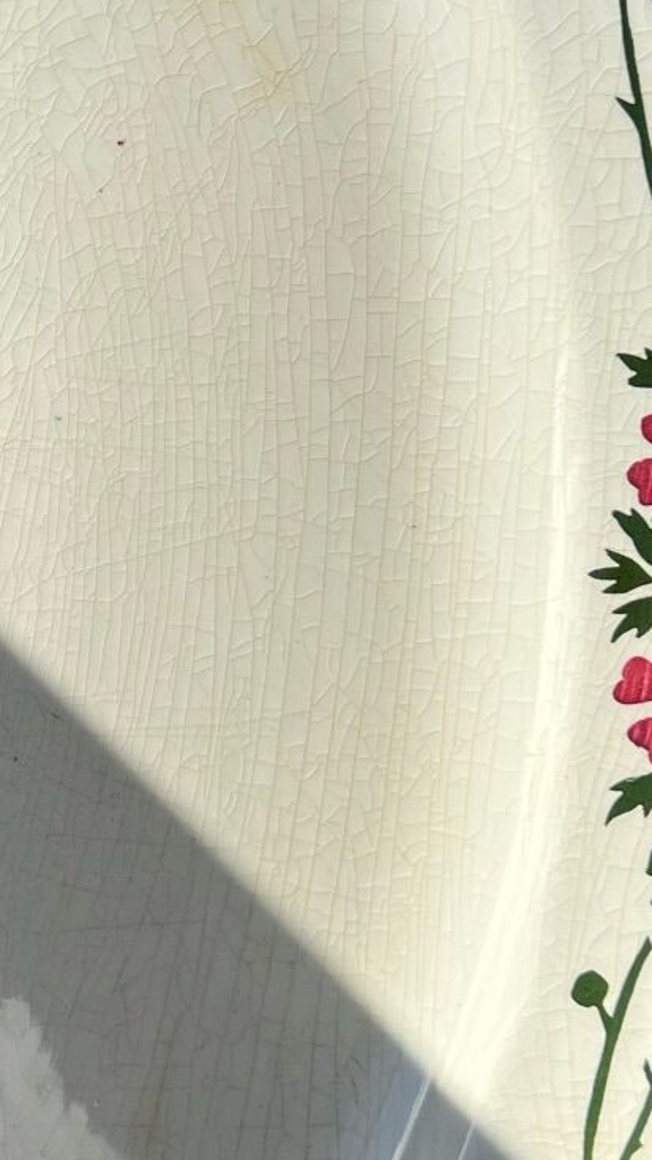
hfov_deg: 15.0
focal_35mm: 79
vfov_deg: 26.9
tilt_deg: -88.8
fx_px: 2430
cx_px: -25
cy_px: 566
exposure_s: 1/2045
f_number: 1.5
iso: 50
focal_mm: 5.7
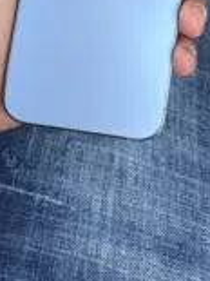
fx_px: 502
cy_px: -38
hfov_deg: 23.6
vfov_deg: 28.1
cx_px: 123
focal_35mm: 62
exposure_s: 1/121
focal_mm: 6.76
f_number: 1.78
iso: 100
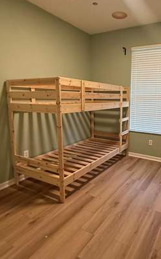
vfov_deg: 74.7
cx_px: 124
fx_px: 169
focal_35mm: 24
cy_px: 121
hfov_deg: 48.6
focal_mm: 2.22
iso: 320
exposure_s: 1/60
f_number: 2.2
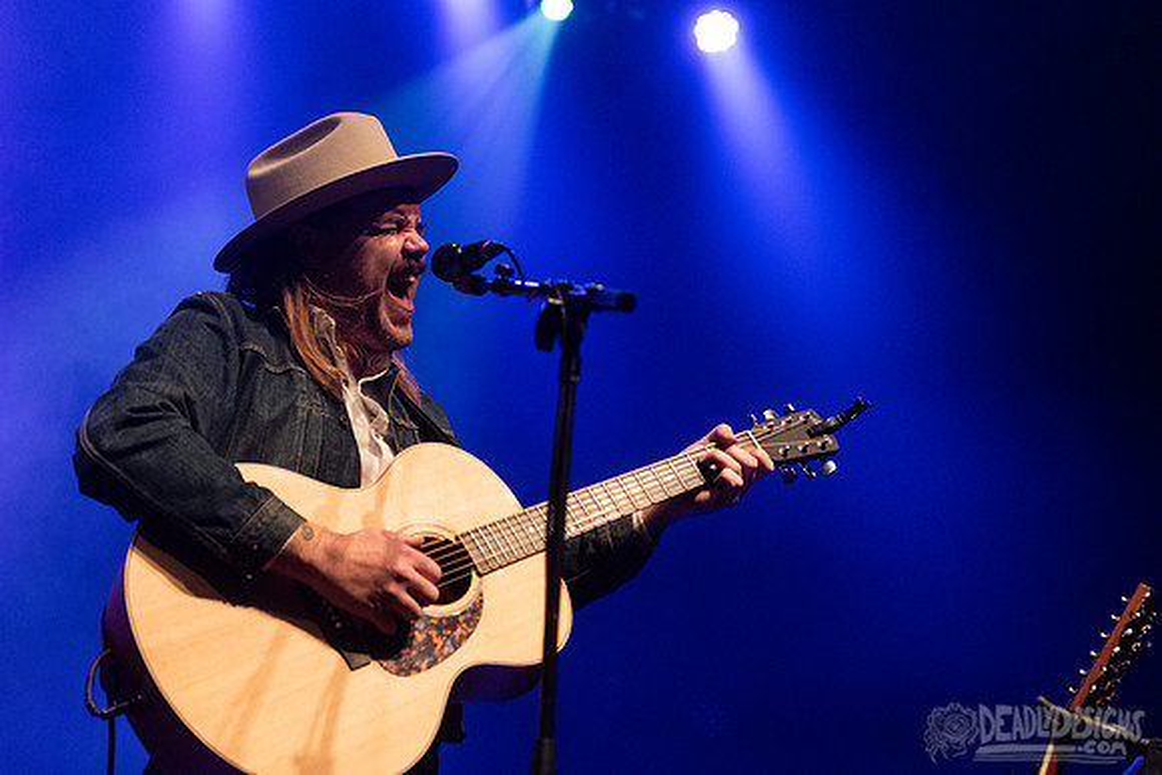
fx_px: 2504
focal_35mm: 78
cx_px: 581
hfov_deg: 26.1
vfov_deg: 17.6
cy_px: 346
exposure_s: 1/160
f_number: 3.2
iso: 2500
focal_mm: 70
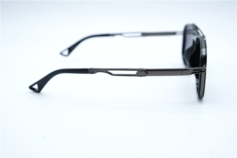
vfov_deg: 31.9
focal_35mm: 42
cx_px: 118
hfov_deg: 46.4
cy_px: 79
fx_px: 276
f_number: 4.5
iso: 160
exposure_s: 1/250
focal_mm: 27.7
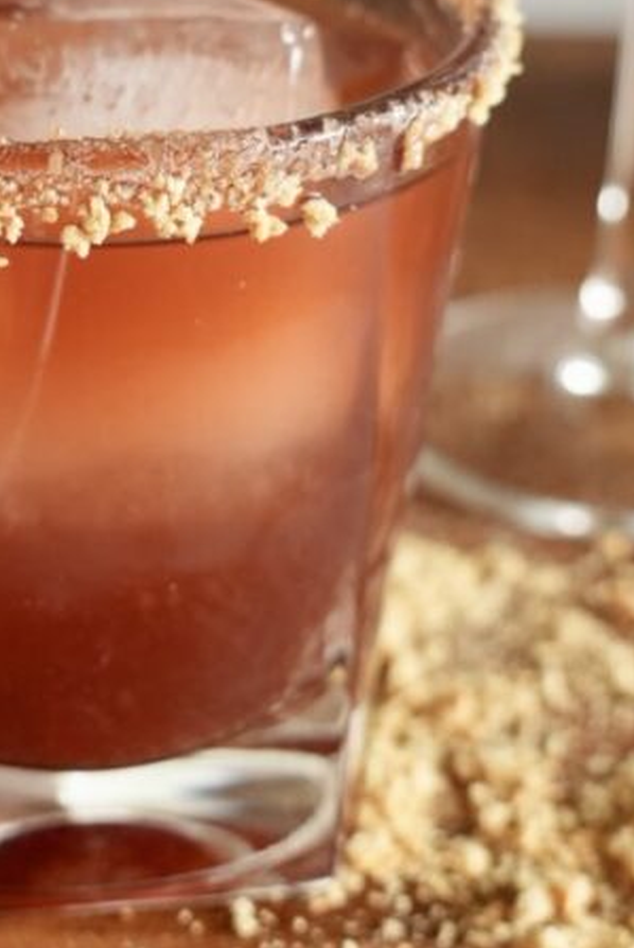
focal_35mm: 72
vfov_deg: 28.0
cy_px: 339
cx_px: 38
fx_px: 1892
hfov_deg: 18.6
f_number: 2.8
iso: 640
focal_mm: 20.9
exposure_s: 1/100
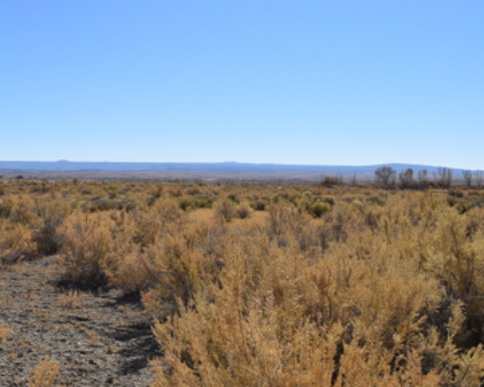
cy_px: 150
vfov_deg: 33.3
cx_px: 160
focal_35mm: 45
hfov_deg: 40.6
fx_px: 645
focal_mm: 18
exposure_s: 1/500
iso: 200
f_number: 11
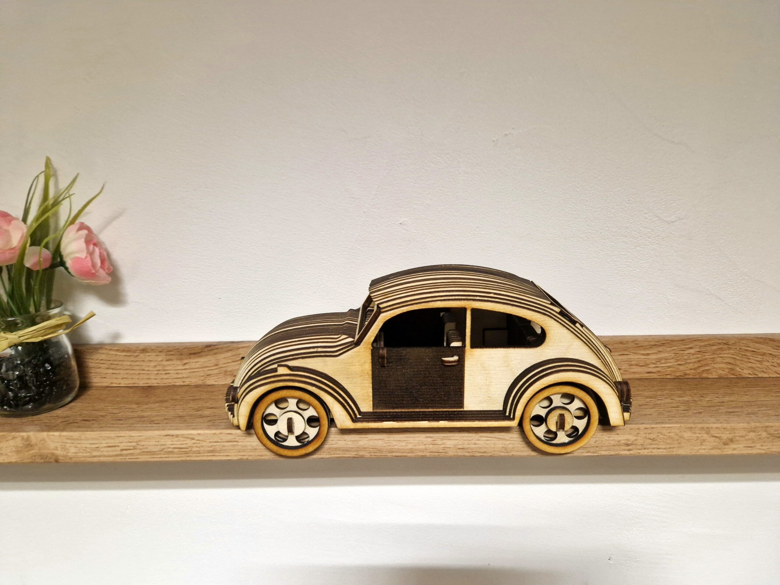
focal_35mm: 23
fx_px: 518
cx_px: 390
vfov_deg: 58.9
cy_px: 292
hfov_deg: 73.9
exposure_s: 1/50
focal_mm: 5.4
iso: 640
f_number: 1.8
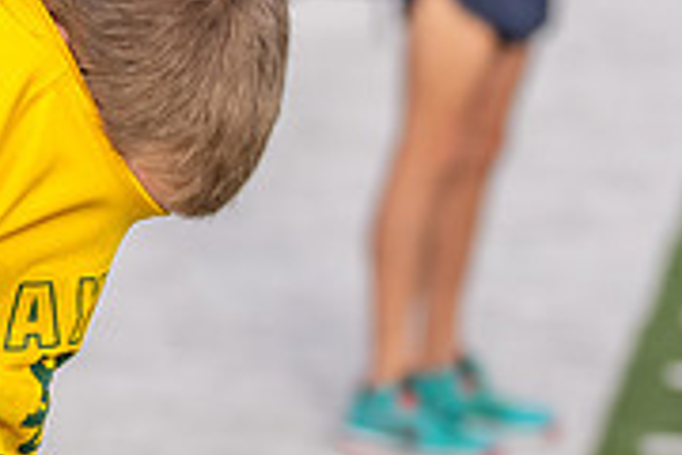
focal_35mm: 252
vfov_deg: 5.4
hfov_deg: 8.1
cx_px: 7
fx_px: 4774
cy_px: 410
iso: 320
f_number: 2.8
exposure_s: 1/2500
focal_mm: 70
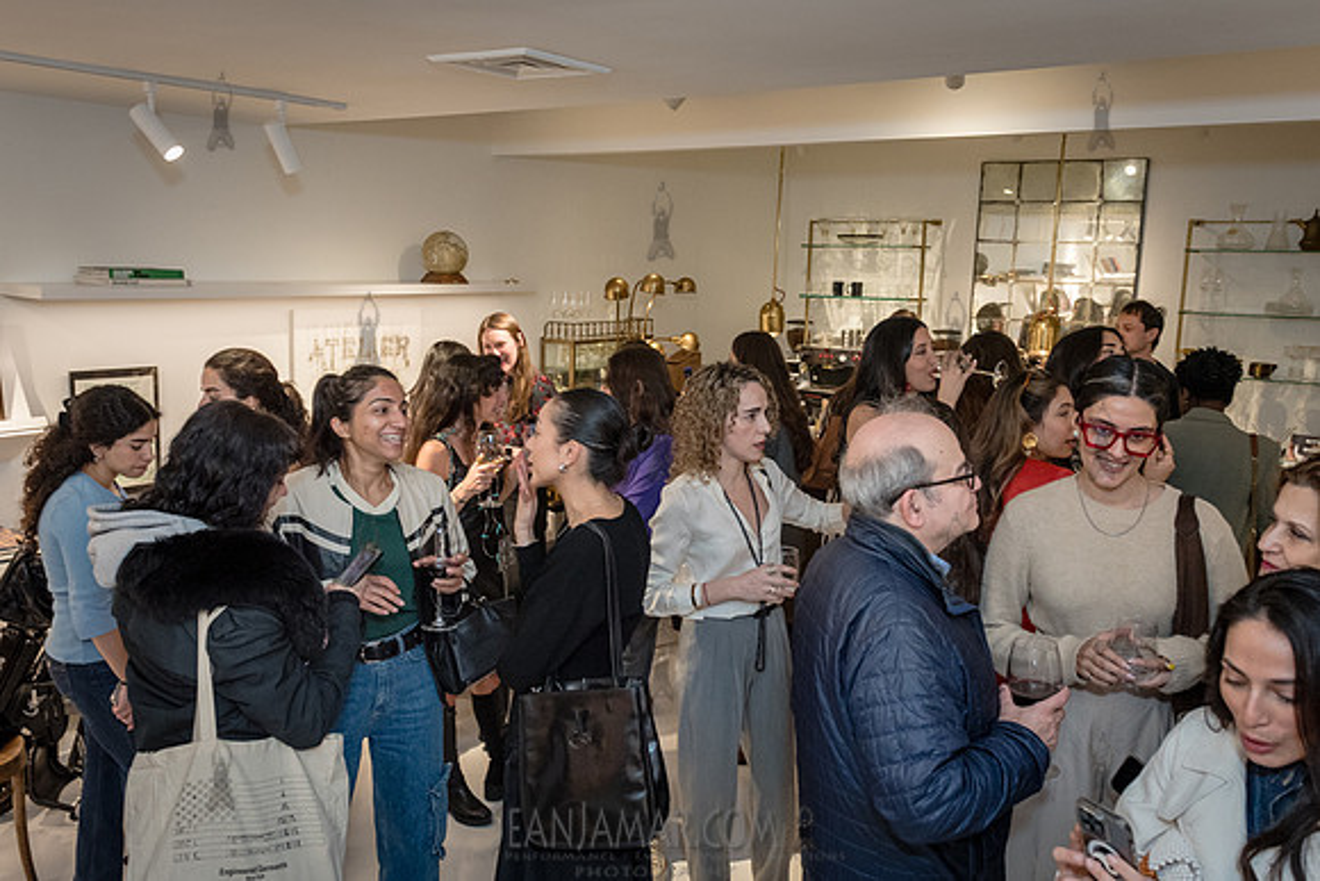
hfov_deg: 62.7
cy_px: 440
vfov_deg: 44.2
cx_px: 652
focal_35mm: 30
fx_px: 1084
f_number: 4
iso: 1600
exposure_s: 1/250
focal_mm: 24
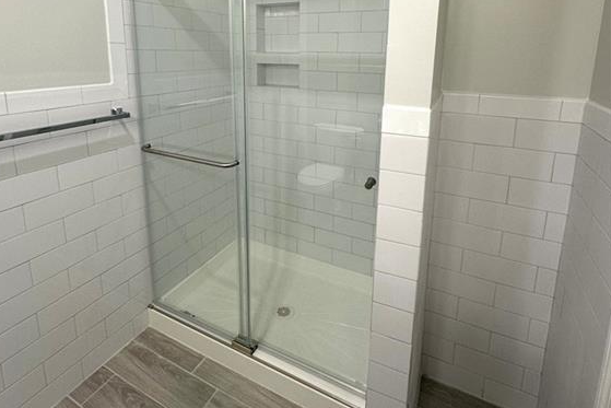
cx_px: 302
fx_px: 340
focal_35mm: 20
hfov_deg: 84.0
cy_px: 112
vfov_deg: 59.3
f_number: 2.2
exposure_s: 1/120
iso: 100
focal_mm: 2.22
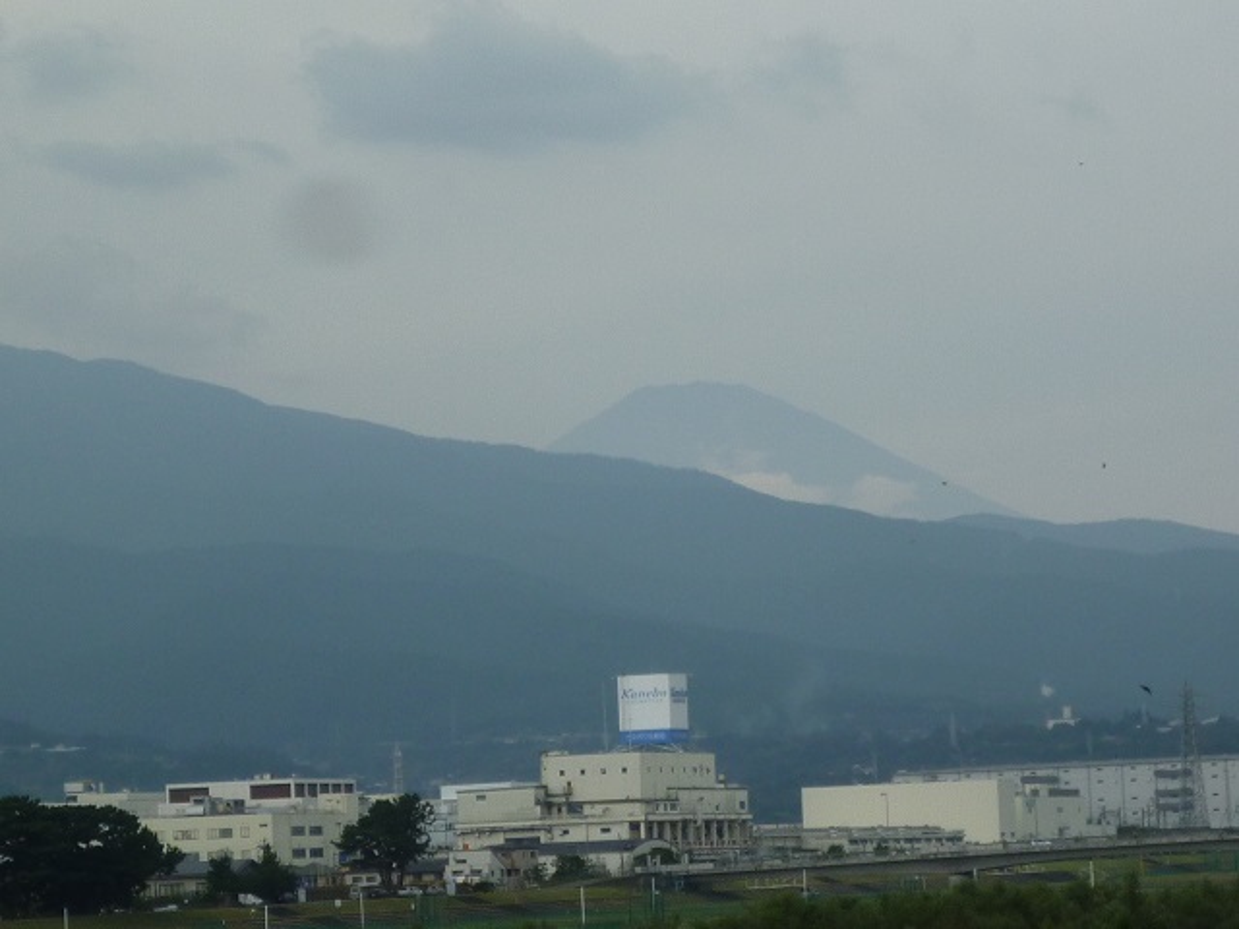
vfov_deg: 8.8
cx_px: 620
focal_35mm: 168
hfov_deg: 11.8
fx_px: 6013
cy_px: 464
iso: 80
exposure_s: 1/500
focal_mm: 15.2
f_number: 5.5
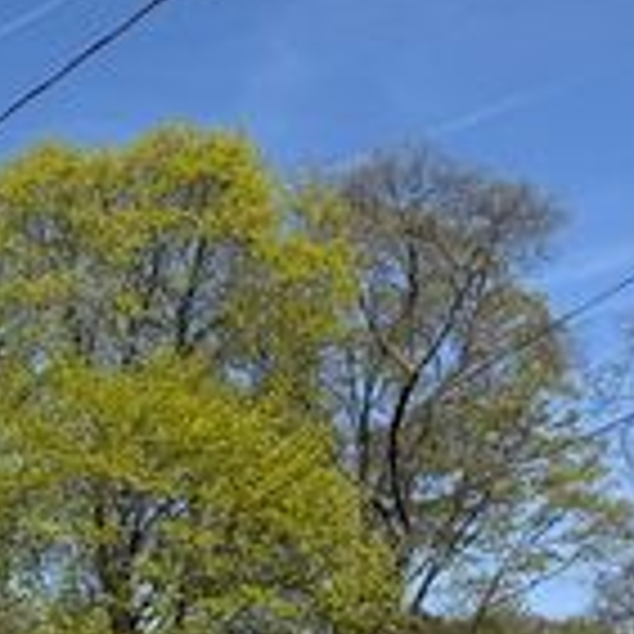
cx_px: -342
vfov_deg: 21.6
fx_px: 1554
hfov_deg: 19.7
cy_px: 740
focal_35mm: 75
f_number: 1.78
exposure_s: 1/6711
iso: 80
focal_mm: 6.76
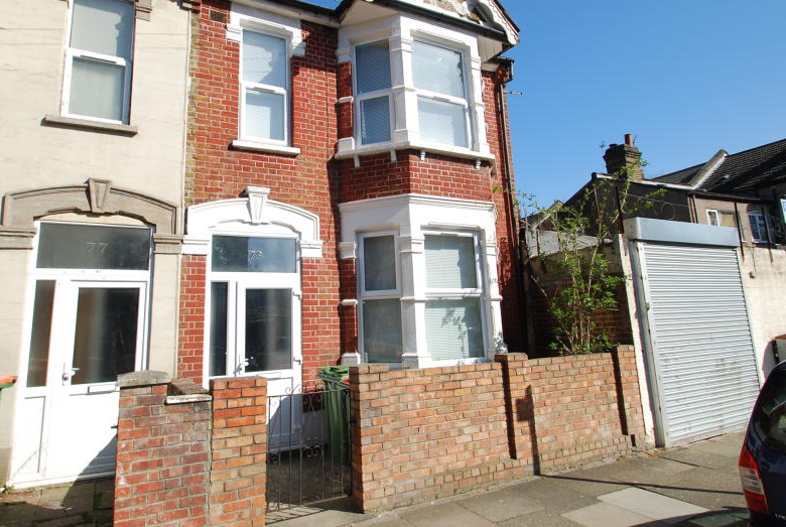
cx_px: 367
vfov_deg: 57.8
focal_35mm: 22
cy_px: 216
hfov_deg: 79.3
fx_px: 474
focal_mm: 11
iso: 100
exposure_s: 1/250
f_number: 8
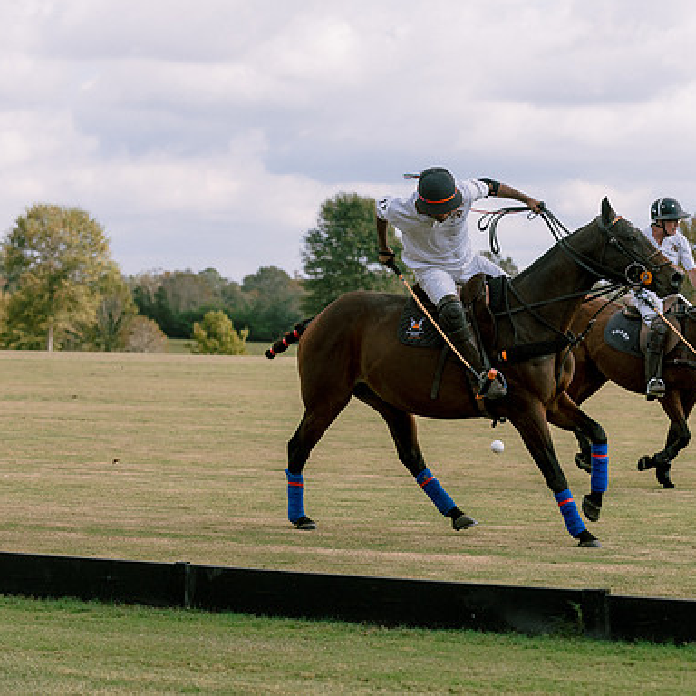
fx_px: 2525
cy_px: 356
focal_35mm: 111
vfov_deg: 15.7
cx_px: 456
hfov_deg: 15.7
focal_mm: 82
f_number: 4
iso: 200
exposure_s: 1/4000
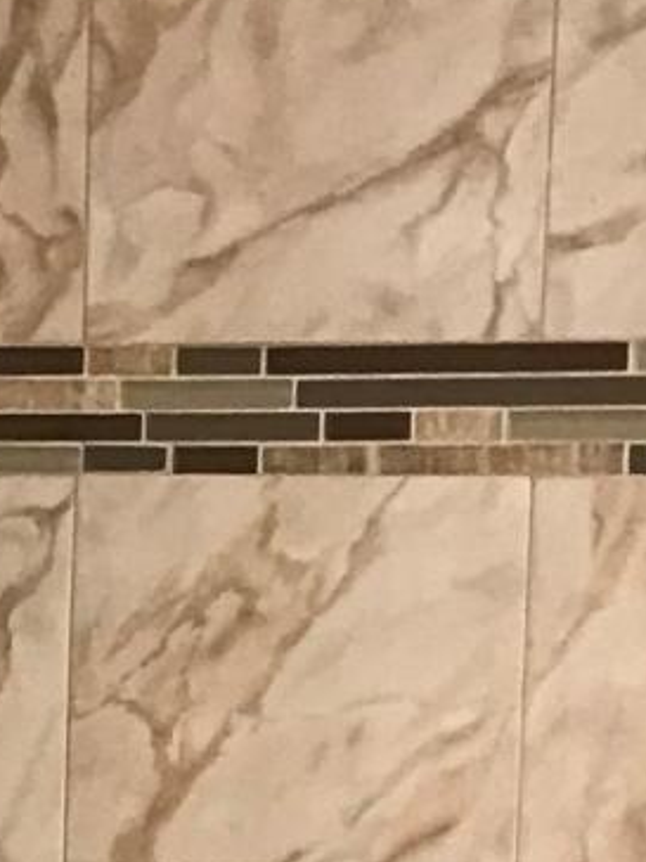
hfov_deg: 9.5
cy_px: 2029
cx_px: 829
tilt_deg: -8.6
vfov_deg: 11.0
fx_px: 3832
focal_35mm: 154
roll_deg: -2.9
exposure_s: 1/24
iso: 40
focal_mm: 3.99
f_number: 1.8
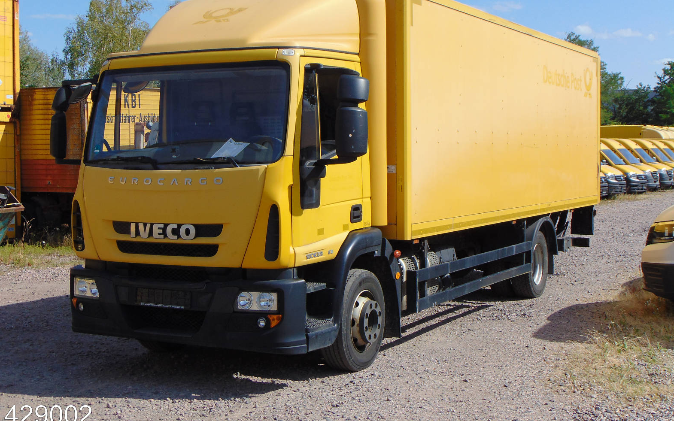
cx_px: 332
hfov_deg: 37.5
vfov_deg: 23.9
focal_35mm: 54
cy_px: 179
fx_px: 992
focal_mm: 9
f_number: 9
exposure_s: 1/200
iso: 80
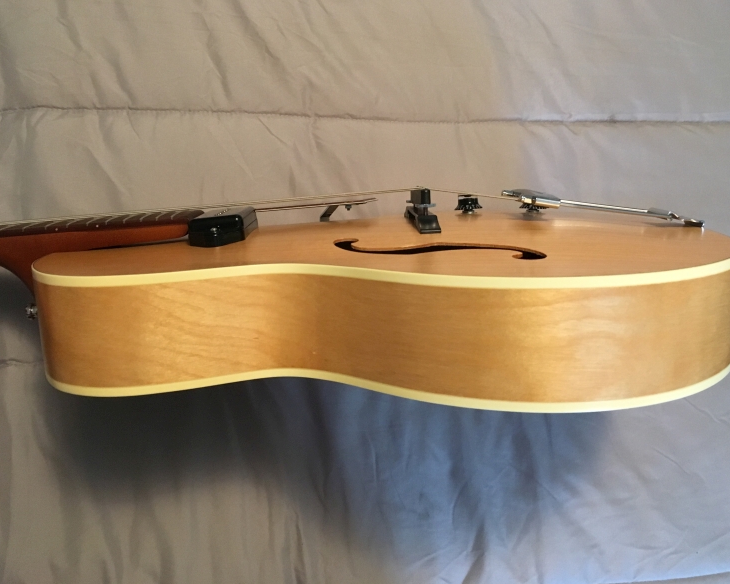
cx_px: 375
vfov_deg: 47.1
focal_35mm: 31
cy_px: 290
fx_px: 670
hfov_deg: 57.2
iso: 200
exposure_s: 1/30
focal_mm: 4.15
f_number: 2.2
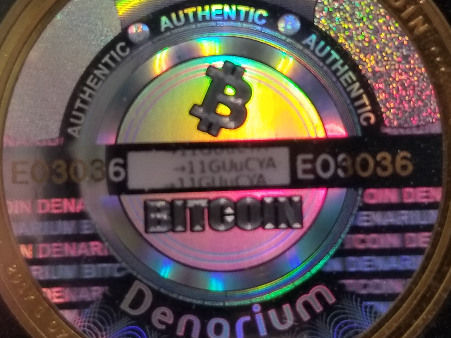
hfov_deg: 67.3
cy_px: 169
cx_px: 226
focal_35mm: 26
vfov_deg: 53.1
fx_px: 339
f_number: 1.7
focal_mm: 4.25
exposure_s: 1/60
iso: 100
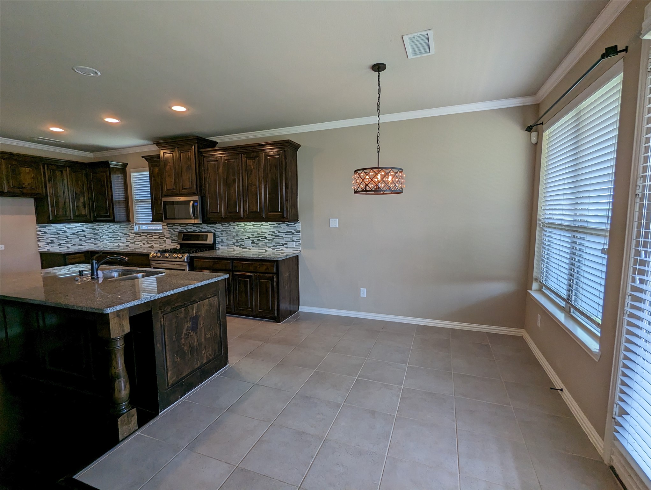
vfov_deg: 78.2
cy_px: 245
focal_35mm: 16
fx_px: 301
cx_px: 326
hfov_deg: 94.4
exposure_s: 1/120
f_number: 2.2
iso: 79
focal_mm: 2.35
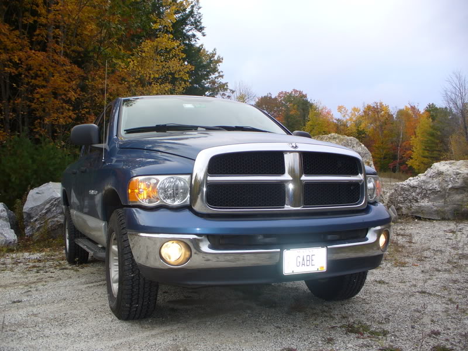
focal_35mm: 37
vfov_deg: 38.7
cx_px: 234
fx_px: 500
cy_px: 176
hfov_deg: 50.1
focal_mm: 6.1
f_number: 2.8
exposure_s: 1/200
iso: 80
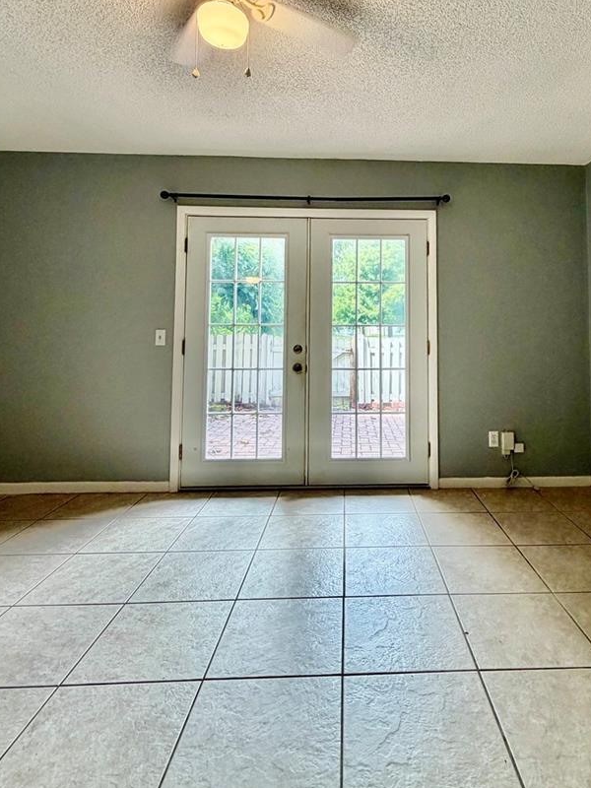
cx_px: 370
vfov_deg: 77.8
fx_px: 478
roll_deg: +0.0
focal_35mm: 21
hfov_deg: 62.5
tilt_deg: +3.8
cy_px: 304
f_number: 2.2
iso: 125
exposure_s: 1/120
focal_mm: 2.22
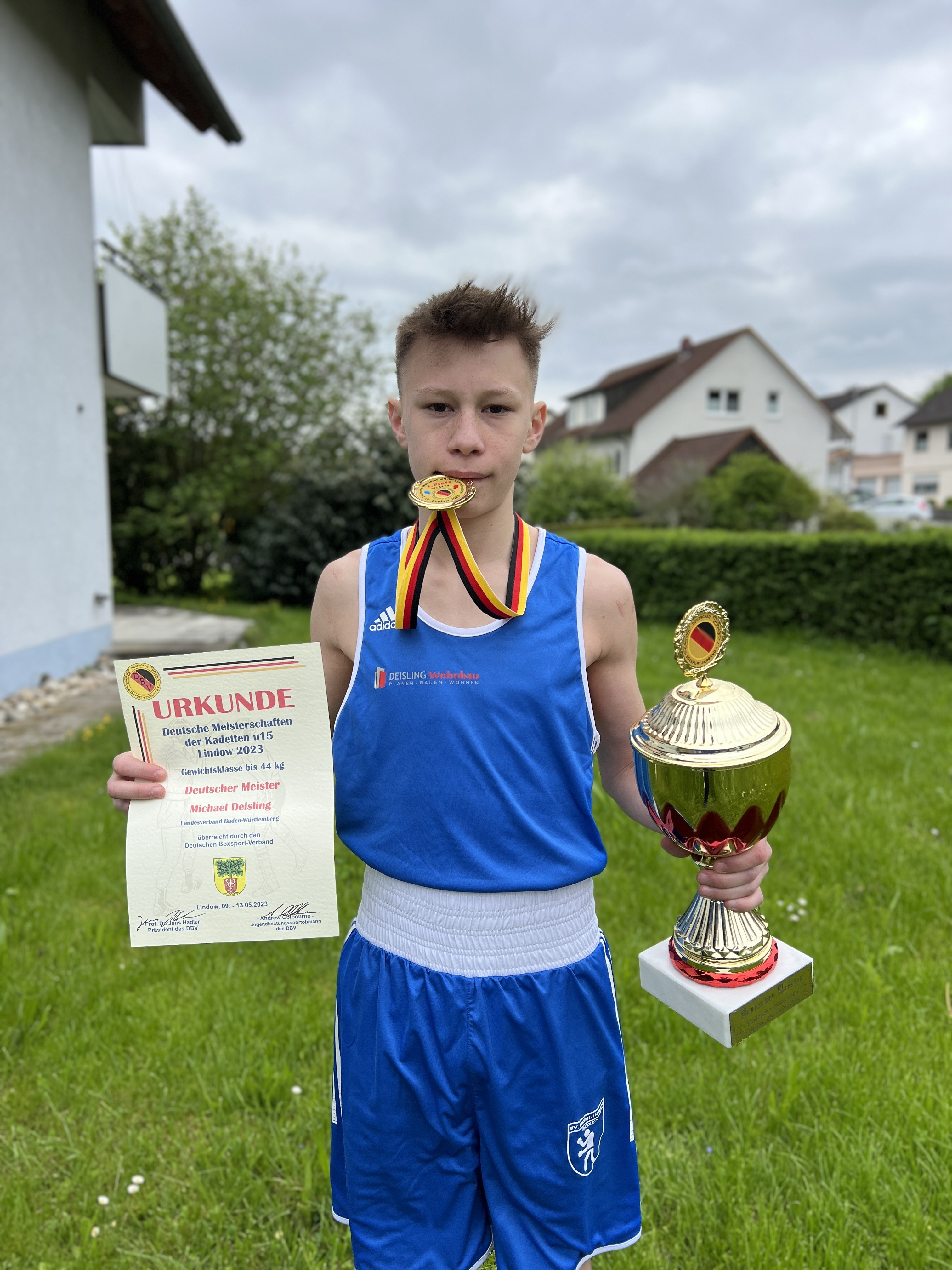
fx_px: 953
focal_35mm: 26
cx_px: 476
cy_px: 635
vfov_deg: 67.3
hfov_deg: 53.1
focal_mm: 5.7
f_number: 1.5
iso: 50
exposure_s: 1/2571
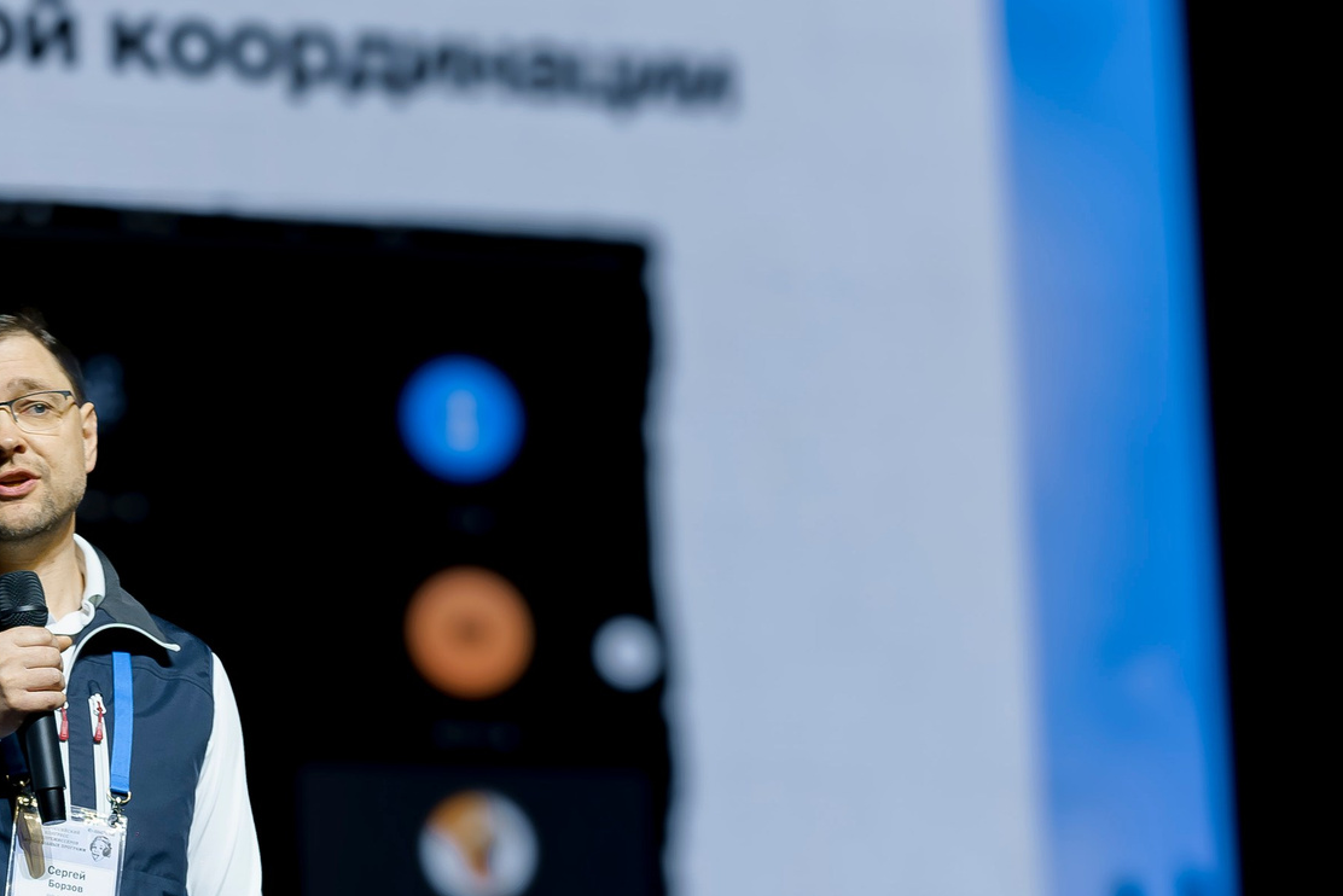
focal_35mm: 88
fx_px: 3284
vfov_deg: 15.4
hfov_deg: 21.9
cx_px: -124
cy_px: 712
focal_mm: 35
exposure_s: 1/125
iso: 400
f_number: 3.2
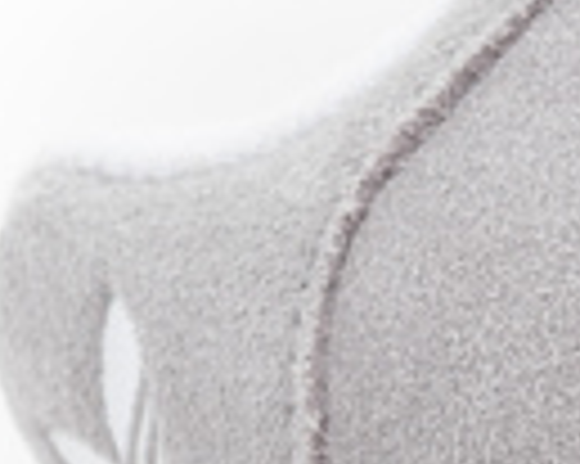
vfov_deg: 7.4
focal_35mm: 206
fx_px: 3533
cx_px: 908
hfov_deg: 9.1
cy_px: 538
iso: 100
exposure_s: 1/160
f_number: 14
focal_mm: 42
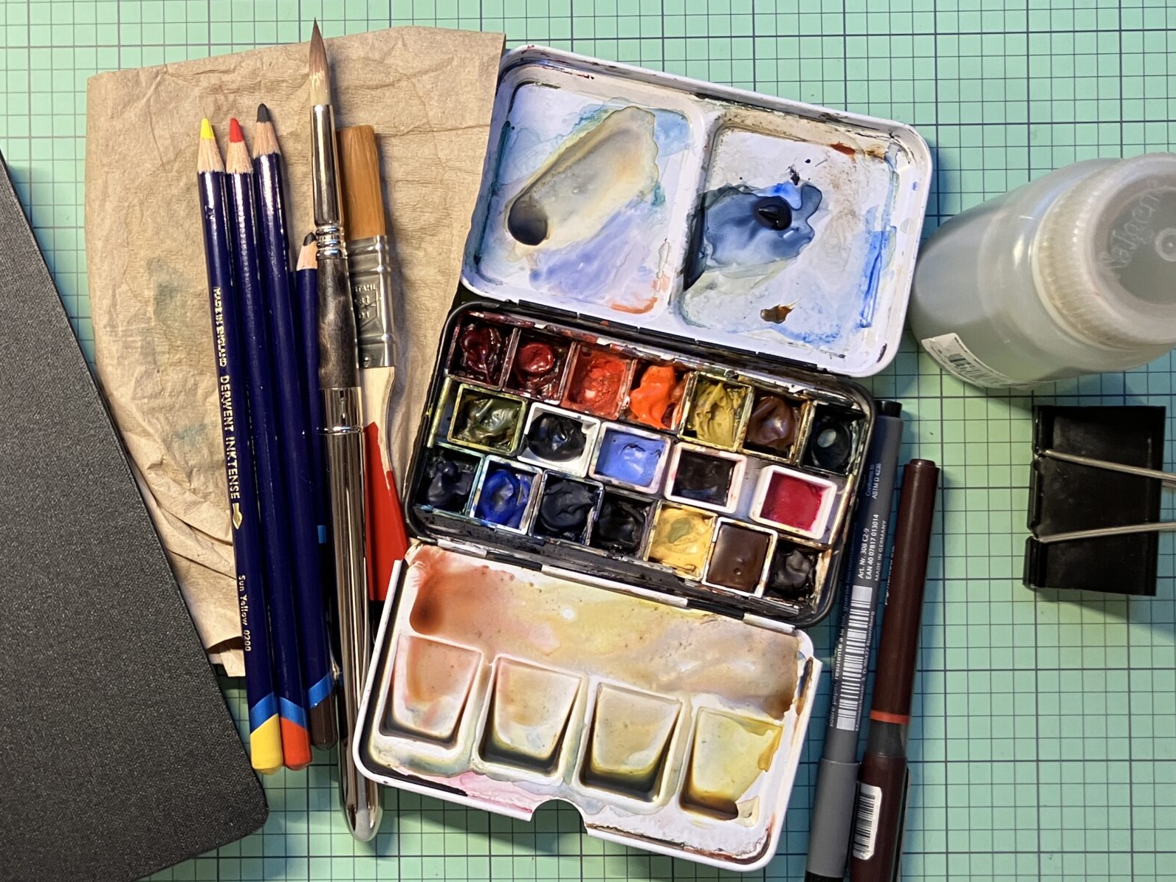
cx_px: 347
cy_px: 494
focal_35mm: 45
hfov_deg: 41.3
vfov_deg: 32.2
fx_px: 1529
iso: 125
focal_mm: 3.99
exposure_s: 1/60
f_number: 1.8
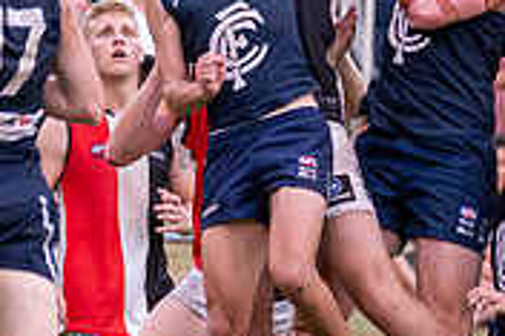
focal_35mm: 2203
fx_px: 30874
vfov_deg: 0.6
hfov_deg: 0.9
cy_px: 53
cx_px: 503
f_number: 6.3
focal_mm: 350
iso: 1250
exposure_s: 1/500
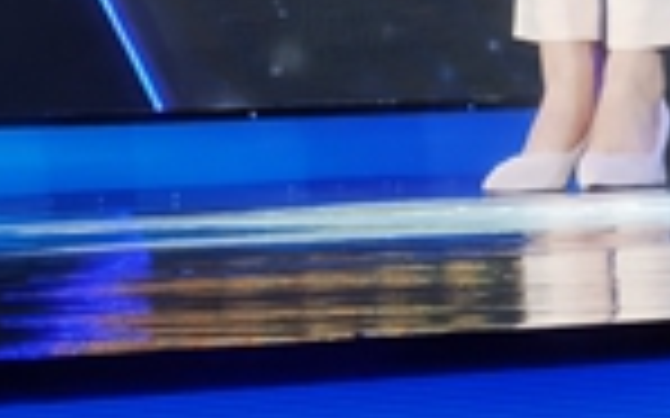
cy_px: -521
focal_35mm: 651
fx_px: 11883
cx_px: 683
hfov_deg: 3.2
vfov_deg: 2.0
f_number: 2.4
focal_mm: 7.48
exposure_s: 1/100
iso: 100
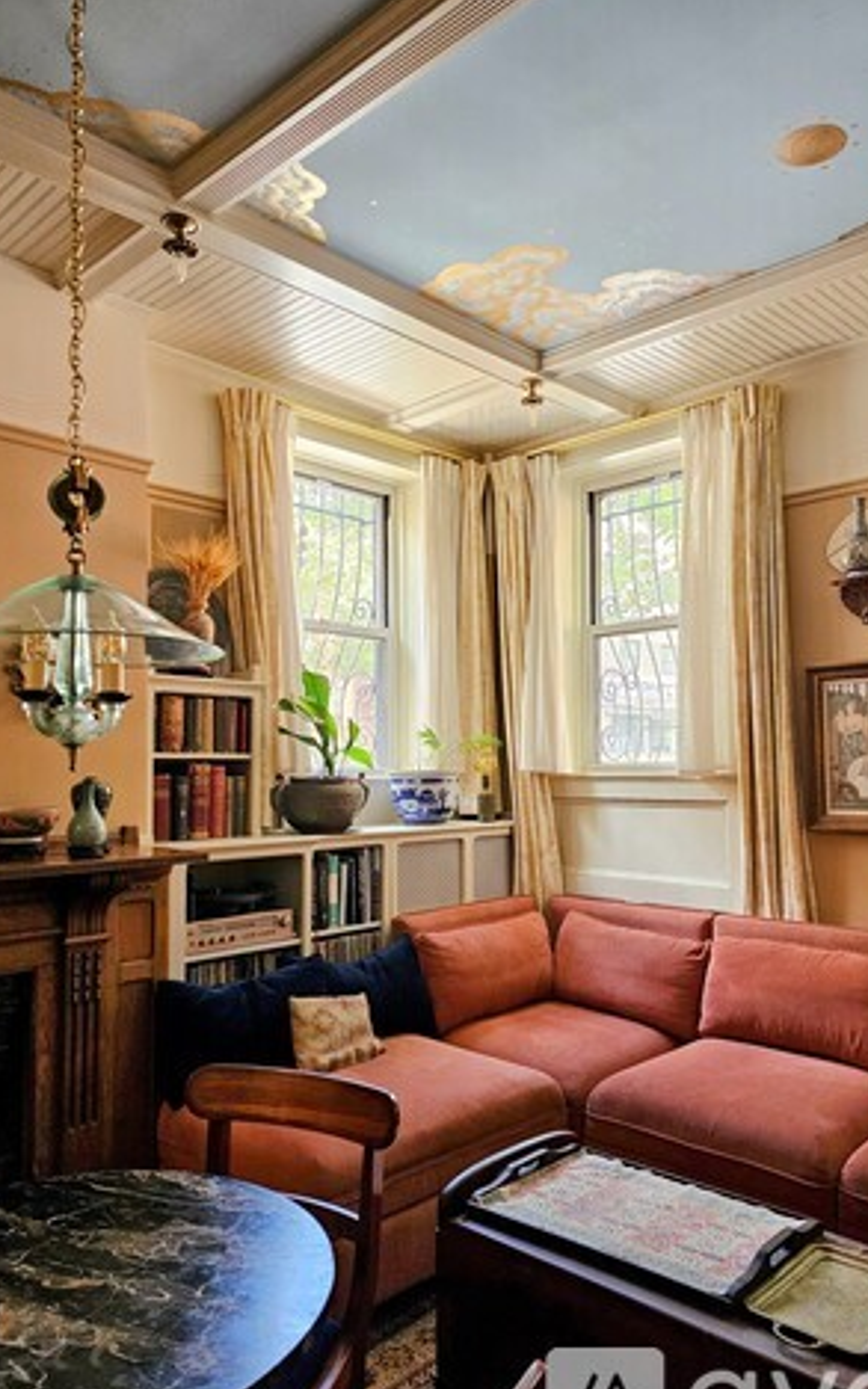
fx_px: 984
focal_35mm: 26
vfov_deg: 70.4
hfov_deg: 47.5
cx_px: 470
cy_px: 726
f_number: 1.7
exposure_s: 1/120
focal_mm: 6.3
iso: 320
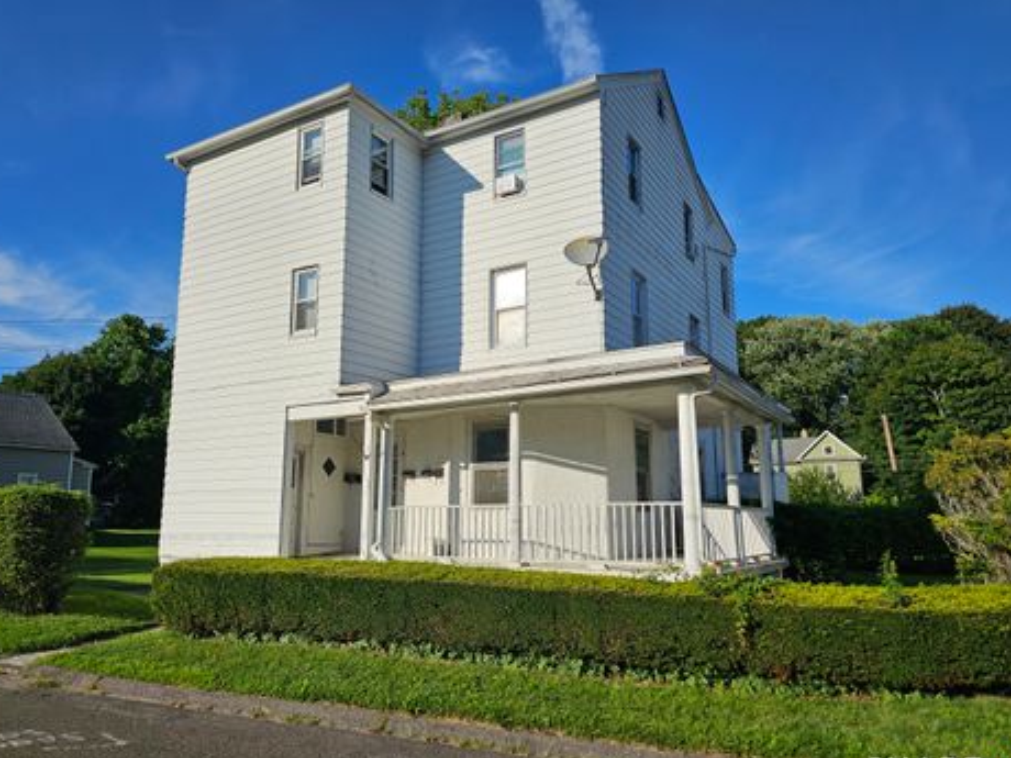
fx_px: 730
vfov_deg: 54.9
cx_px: 481
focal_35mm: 25
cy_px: 375
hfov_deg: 69.4
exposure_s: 1/1422
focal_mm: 6.3
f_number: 1.7
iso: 10
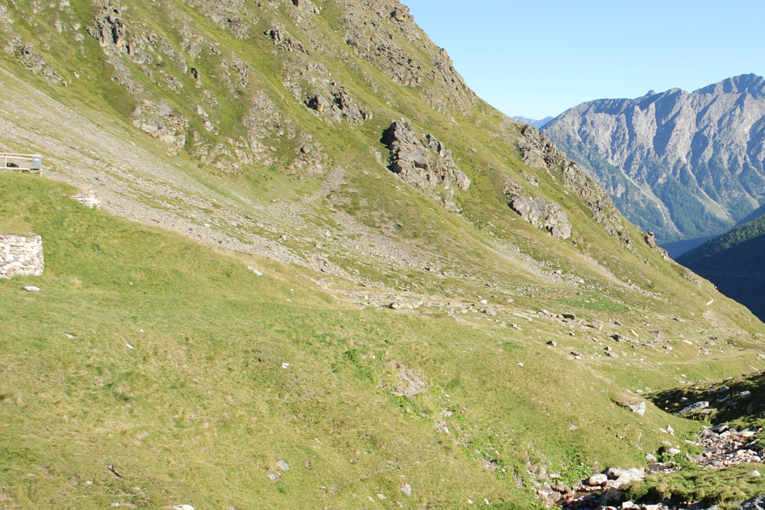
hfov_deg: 31.8
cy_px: 277
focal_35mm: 60
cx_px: 693
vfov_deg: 22.6
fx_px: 1275
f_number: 6.3
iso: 100
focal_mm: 22
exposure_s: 1/160
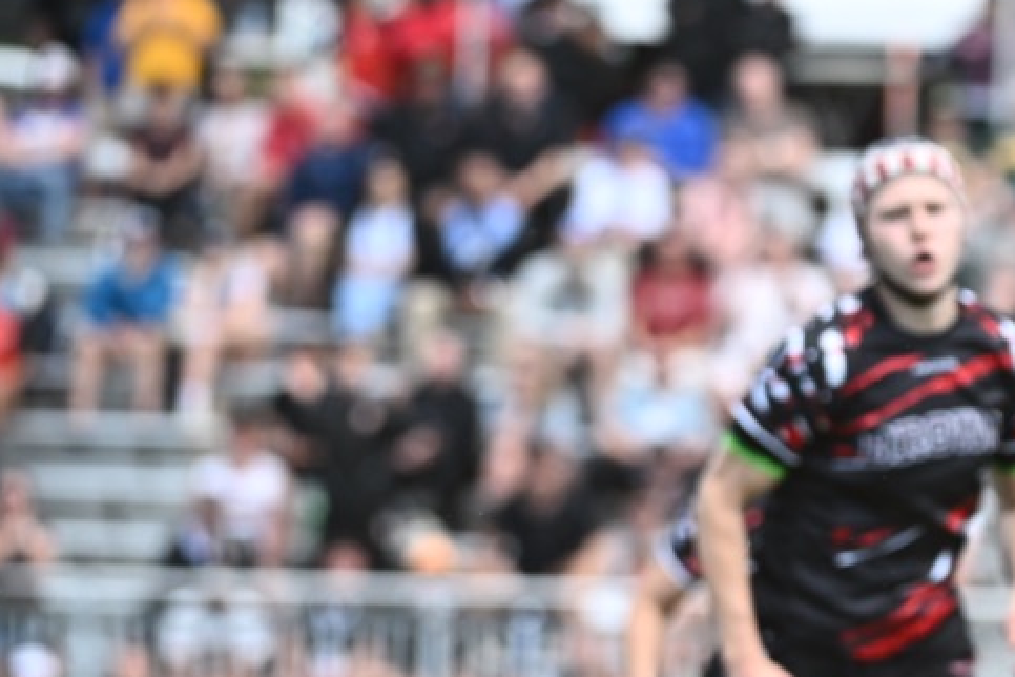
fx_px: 16436
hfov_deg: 3.5
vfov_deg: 2.4
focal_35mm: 583
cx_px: 1269
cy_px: 411
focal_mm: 220
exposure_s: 1/1250
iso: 640
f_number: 5.6
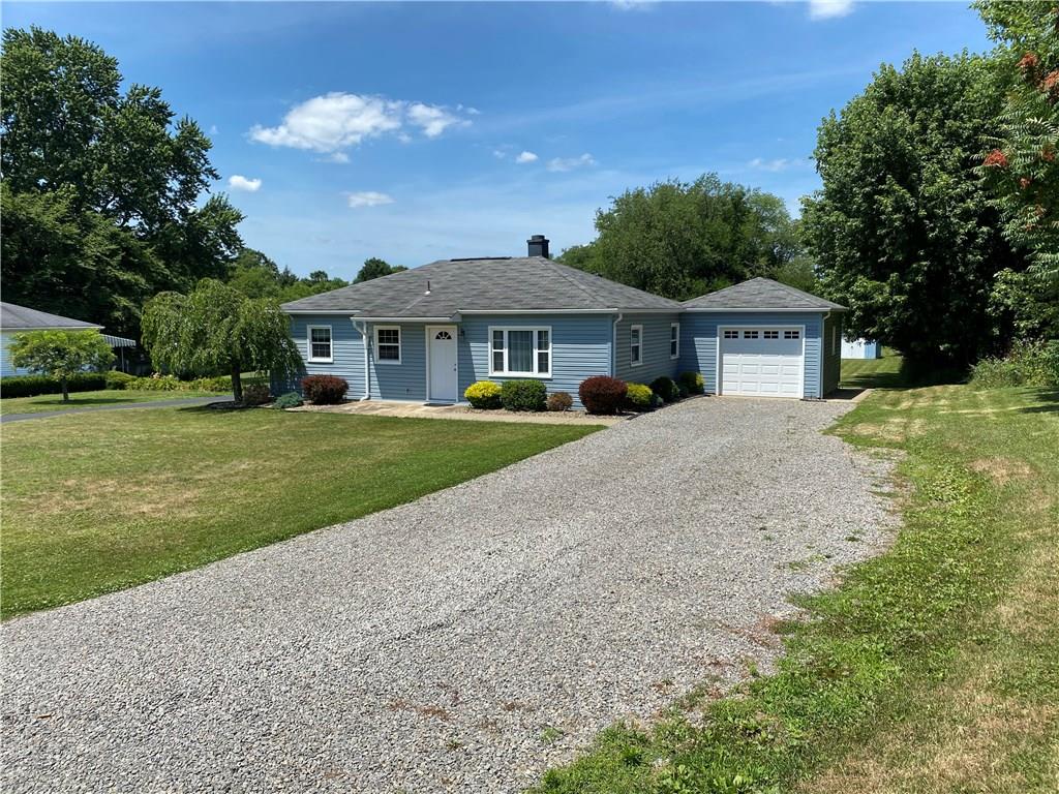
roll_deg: +0.6
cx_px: 530
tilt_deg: -6.5
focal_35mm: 26
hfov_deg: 67.3
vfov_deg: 53.1
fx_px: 795
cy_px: 397
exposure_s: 1/2033
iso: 32
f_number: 1.8
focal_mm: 4.25
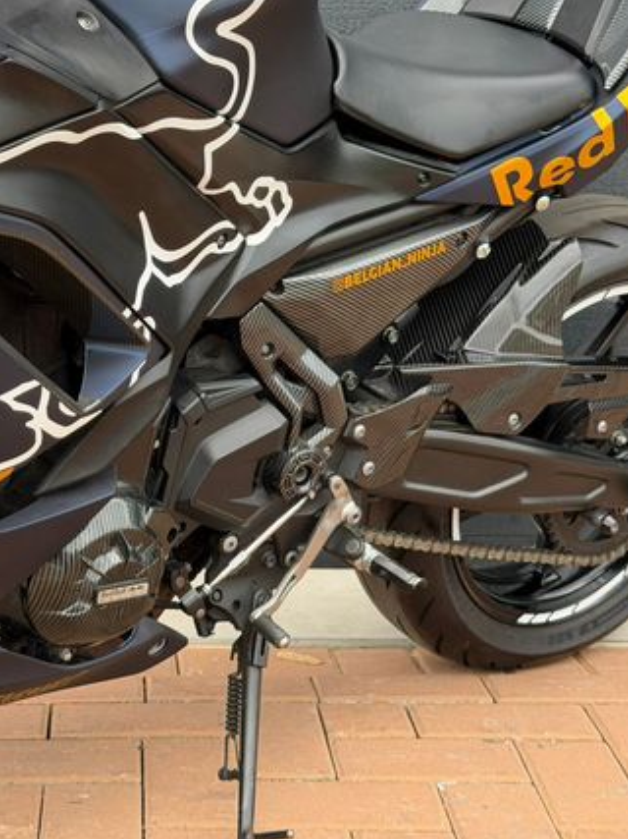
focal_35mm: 72
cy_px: 373
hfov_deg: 20.3
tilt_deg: -10.3
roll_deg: +1.0
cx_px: 155
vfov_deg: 27.0
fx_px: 1742
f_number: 1.78
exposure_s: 1/712
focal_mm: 6.76
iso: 100
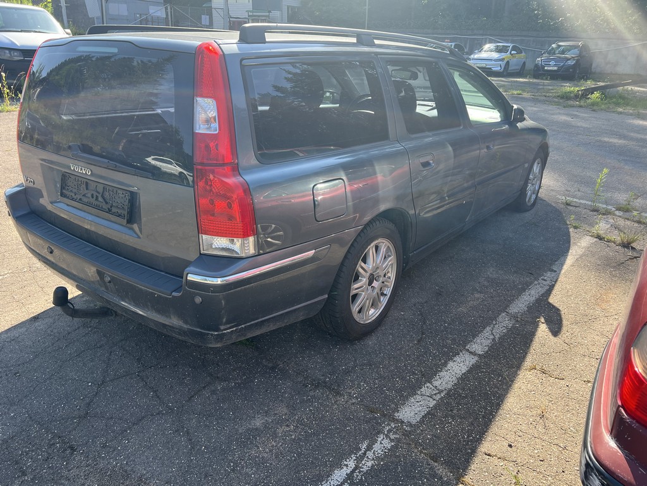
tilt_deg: -22.9
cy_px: 243
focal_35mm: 26
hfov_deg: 67.3
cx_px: 324
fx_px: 486
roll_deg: -1.0
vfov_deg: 53.1
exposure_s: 1/846
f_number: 1.5
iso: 50
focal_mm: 5.7
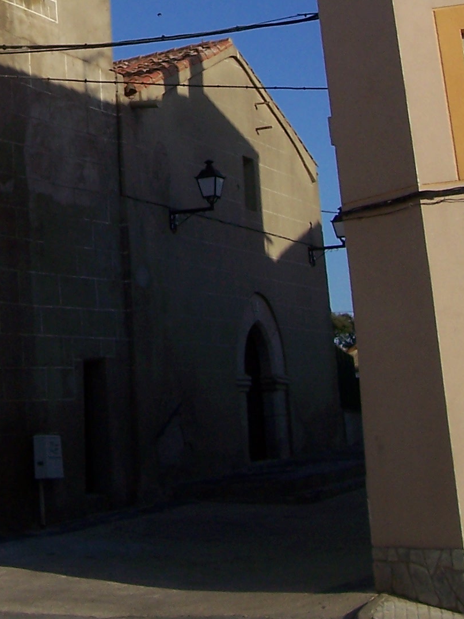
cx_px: -20
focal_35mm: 81
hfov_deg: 17.7
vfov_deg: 23.1
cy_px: -4
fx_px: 1448
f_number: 5.6
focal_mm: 5.6
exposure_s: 1/750
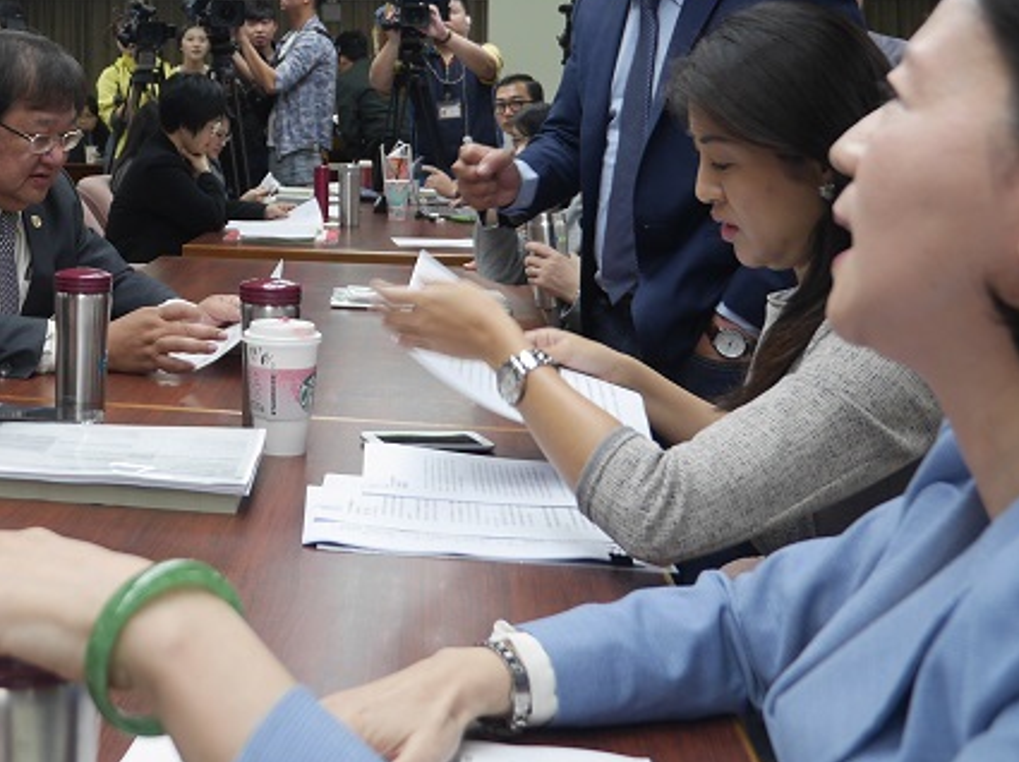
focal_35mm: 48
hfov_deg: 37.1
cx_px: 96
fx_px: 1412
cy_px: 40
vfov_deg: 28.7
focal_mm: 12
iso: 200
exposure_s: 1/80
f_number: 2.8
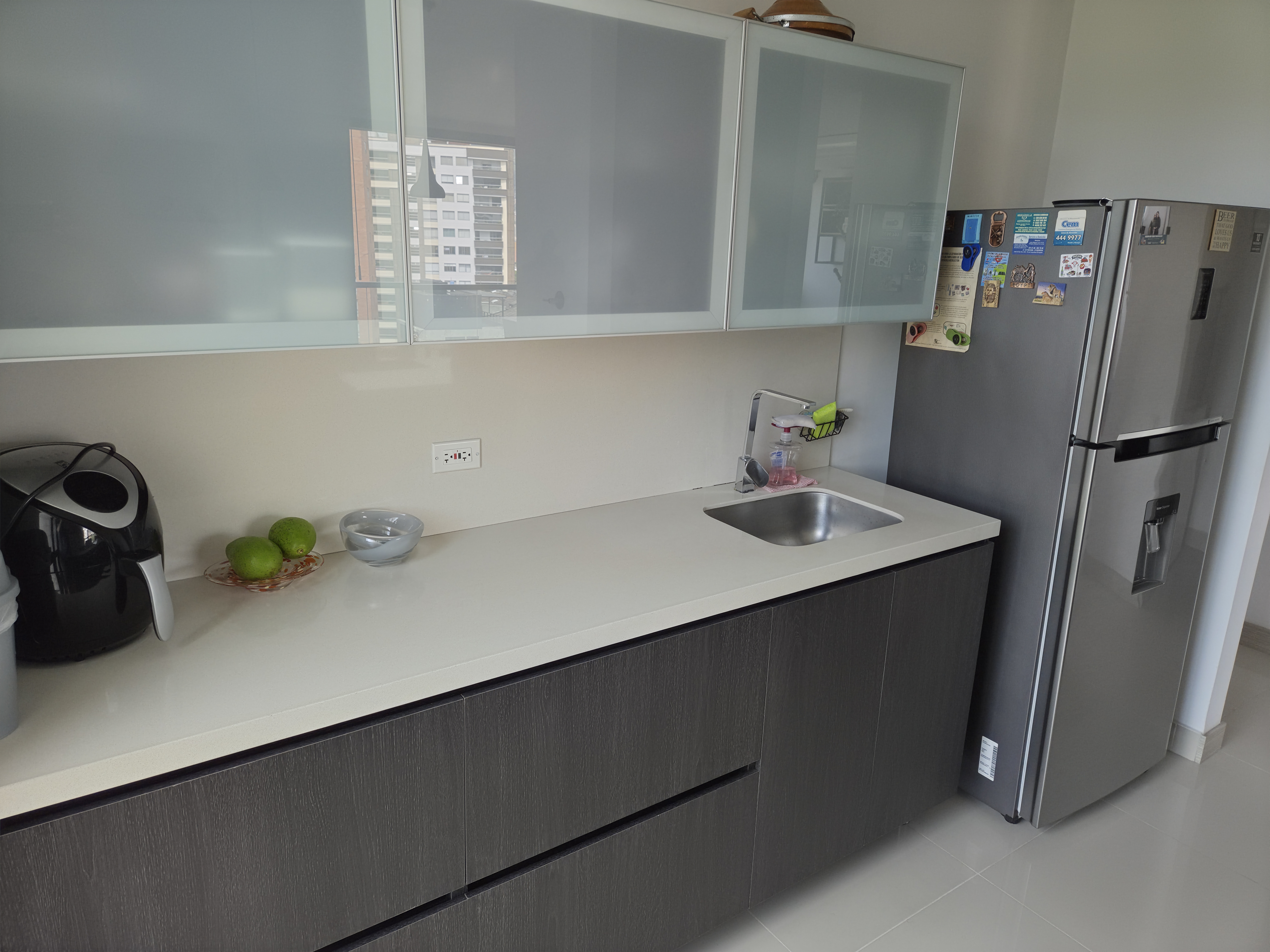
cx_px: 635
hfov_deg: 73.9
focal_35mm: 23
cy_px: 476
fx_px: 844
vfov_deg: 58.9
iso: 100
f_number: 1.8
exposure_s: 1/181
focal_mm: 5.4
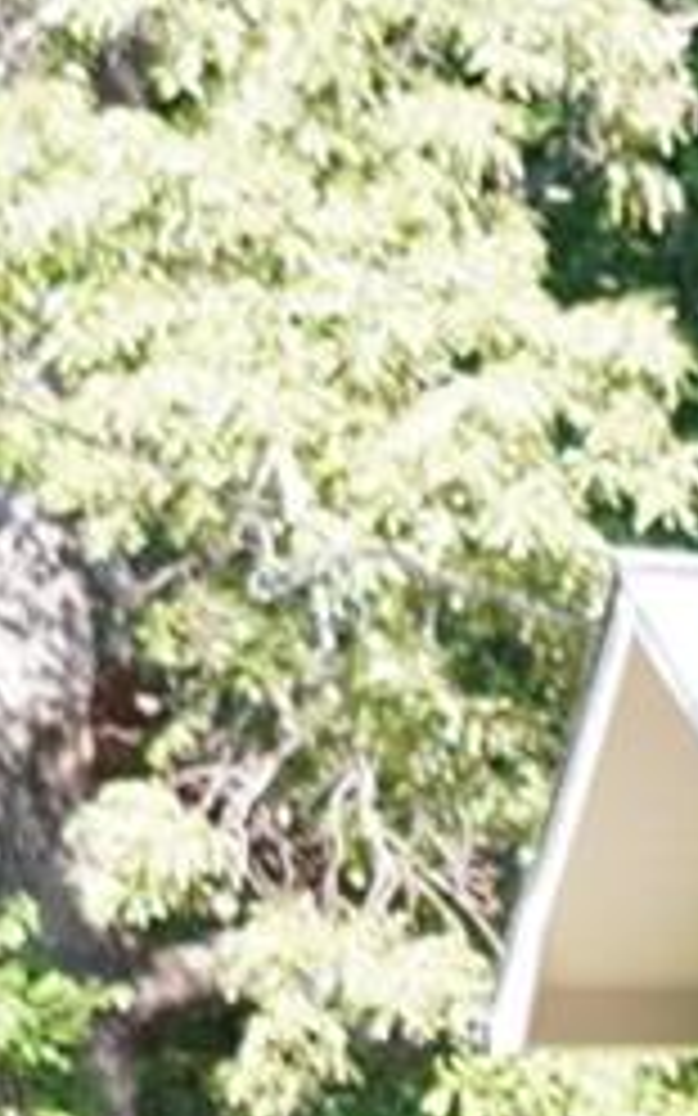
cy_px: 2527
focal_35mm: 303
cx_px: 3233
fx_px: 9222
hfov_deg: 3.9
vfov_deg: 6.6
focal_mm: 24
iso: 100
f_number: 5
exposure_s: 1/50
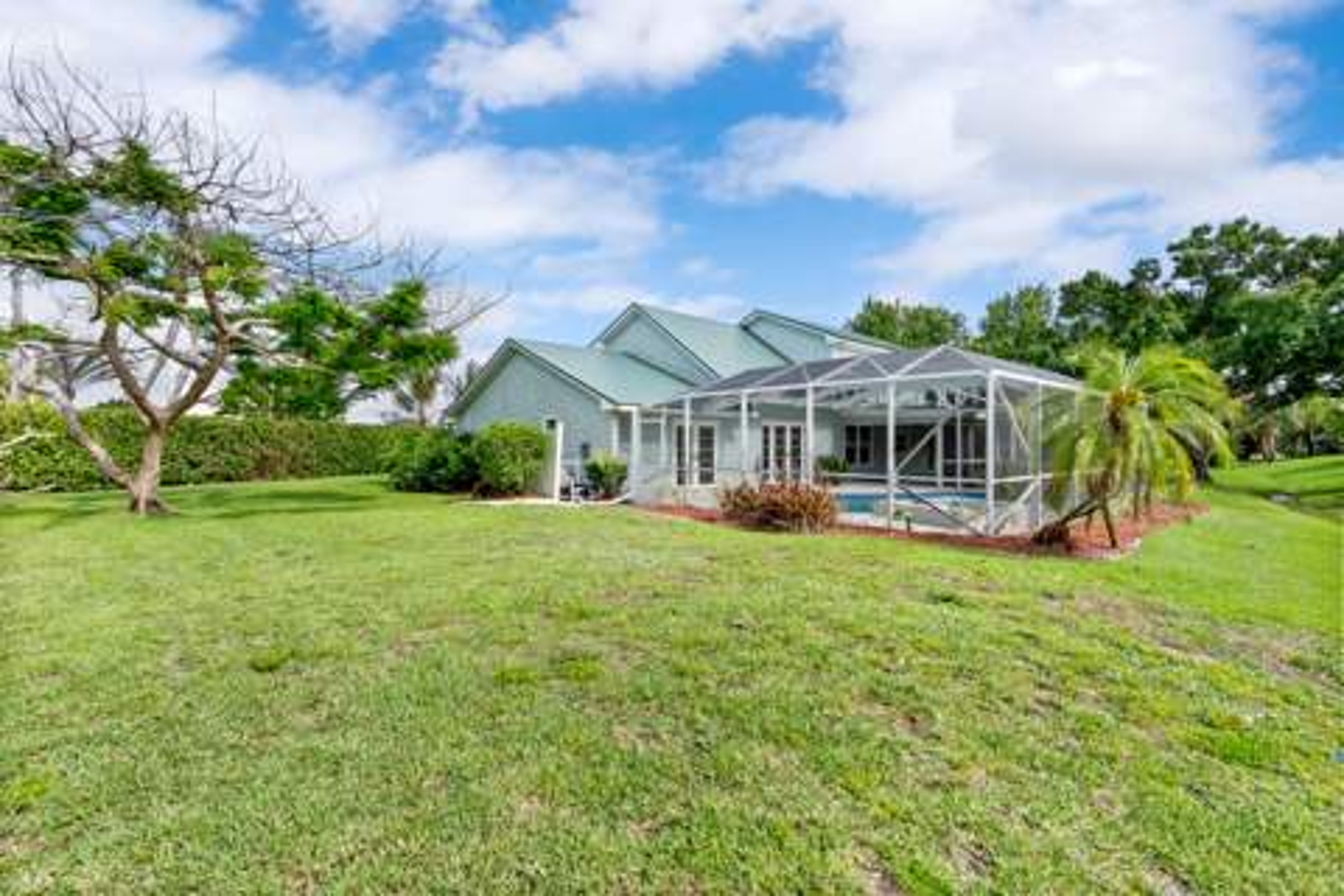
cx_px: 672
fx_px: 597
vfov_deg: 73.7
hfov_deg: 96.7
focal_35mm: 16
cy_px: 448
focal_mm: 16
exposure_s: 1/800
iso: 640
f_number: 8
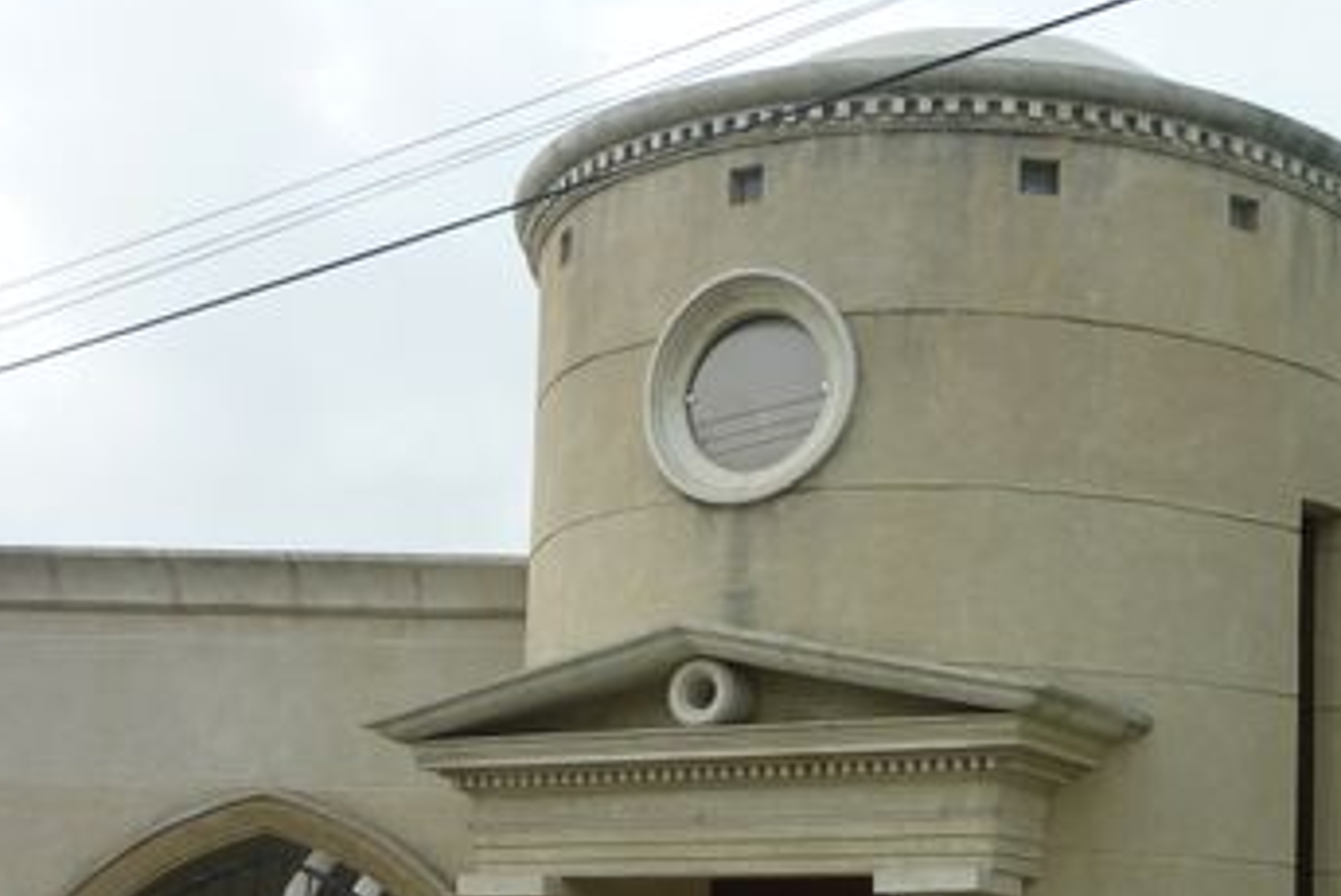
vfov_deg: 22.8
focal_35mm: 58
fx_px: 2162
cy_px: 822
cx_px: 1045
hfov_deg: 33.6
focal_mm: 5.3
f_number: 4
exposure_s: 1/250
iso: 80
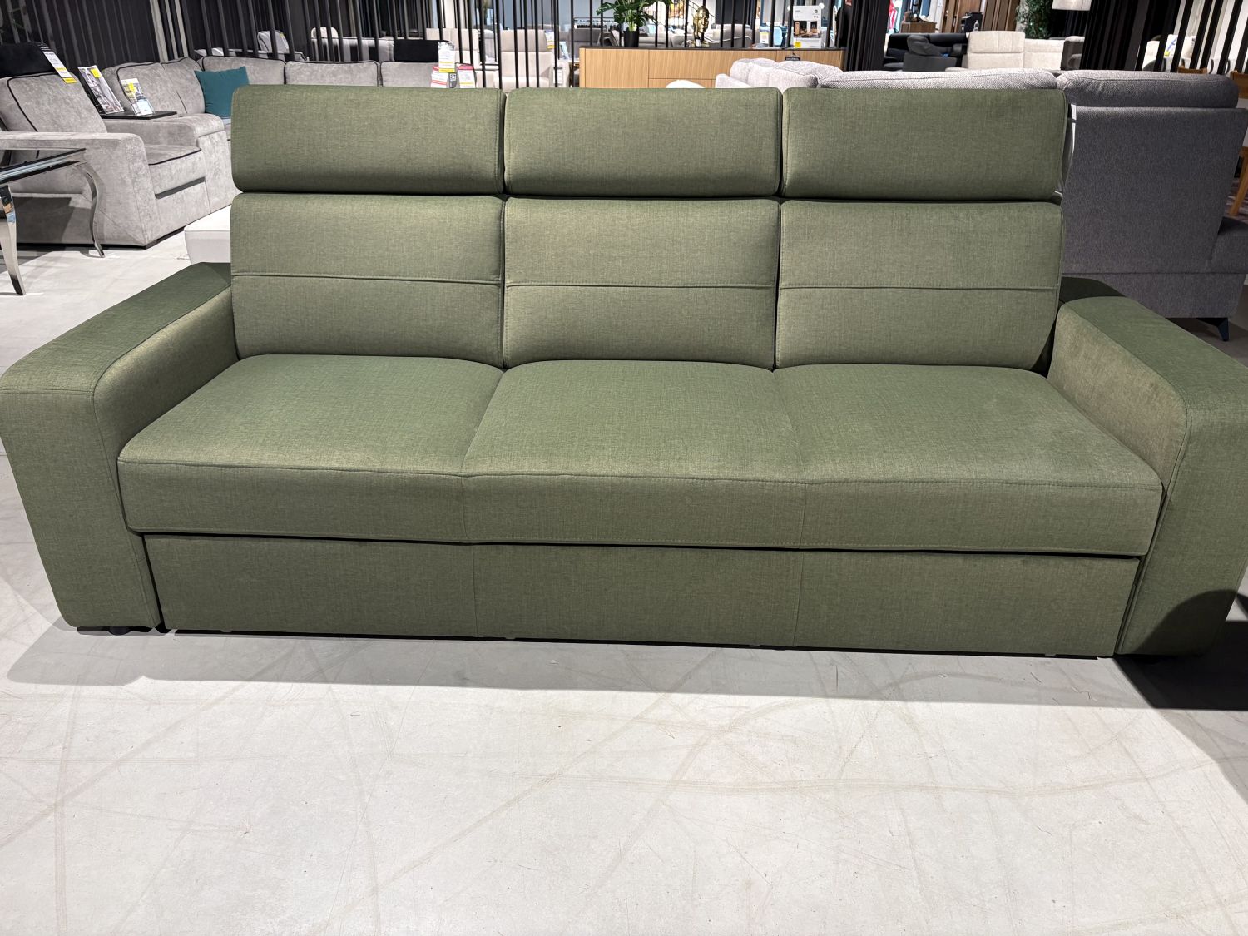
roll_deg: -0.7
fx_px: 937
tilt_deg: -25.4
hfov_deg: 67.3
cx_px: 624
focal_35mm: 26
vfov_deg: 53.1
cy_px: 468
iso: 125
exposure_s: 1/50
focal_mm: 5.96
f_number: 1.6
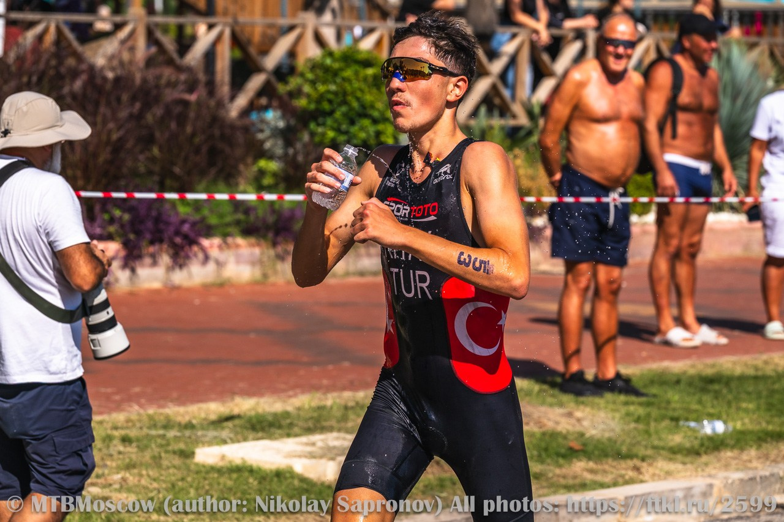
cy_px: 261
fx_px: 3919
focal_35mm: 180
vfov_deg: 7.6
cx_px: 392
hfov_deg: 11.4
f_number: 8
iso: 250
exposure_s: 1/2000
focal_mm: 180
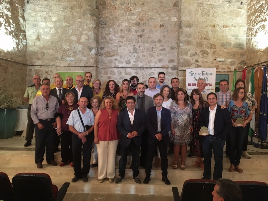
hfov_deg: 61.7
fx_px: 225
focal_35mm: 29
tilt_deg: -2.2
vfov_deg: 48.2
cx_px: 134
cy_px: 100
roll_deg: -1.1
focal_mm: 4.15
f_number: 2.2
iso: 500
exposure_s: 1/17
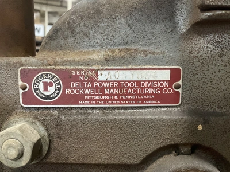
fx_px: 193
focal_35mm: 29
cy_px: 86
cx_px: 115
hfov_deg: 61.7
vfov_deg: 48.2
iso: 400
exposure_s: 1/30
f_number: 1.8
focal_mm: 3
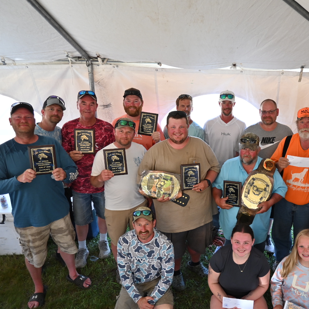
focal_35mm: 34
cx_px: 231
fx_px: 343
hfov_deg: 46.7
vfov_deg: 48.4
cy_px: 168
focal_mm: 16
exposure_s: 1/160
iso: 400
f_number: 3.5
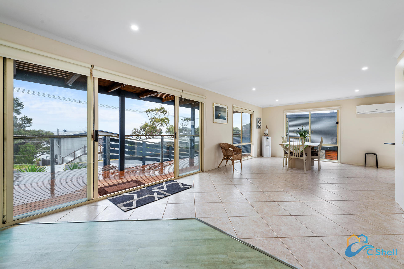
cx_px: 202
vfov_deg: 81.2
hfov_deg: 104.2
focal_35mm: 14
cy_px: 134
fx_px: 157
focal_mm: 14
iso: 125
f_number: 8
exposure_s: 1/8
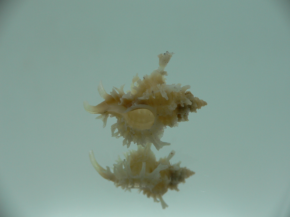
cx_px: 145
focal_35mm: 35
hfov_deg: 52.6
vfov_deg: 40.7
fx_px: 293
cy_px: 108
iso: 80
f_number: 2.8
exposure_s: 1/60
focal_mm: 4.6
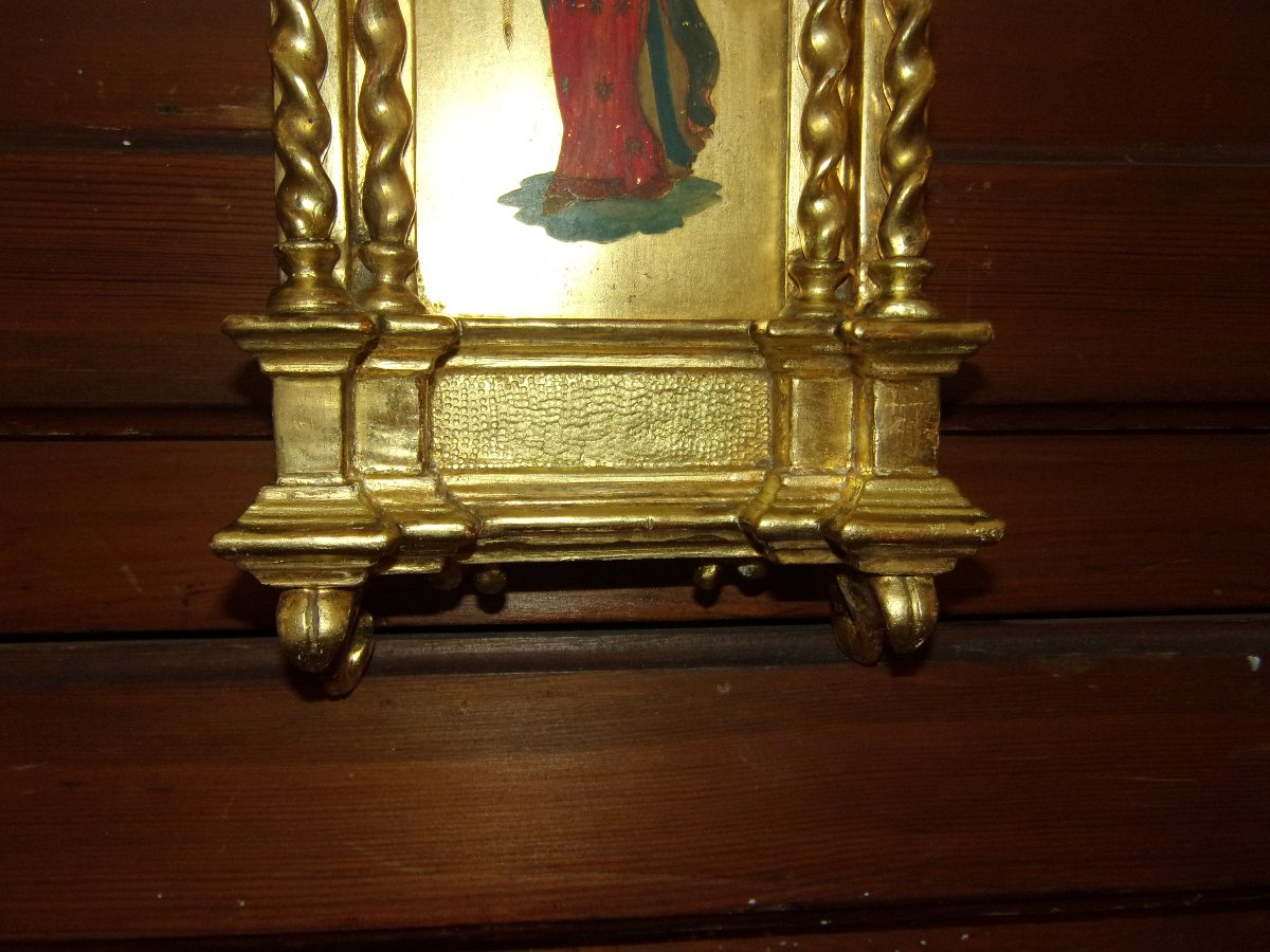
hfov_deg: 60.0
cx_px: 635
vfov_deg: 46.8
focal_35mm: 30
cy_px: 476
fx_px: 1101
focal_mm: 5.4
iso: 160
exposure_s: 1/34
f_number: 3.7
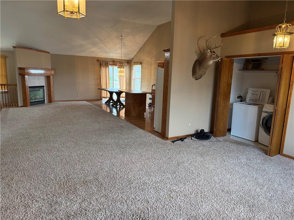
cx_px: 147
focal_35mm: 24
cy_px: 110
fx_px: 204
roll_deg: -2.0
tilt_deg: -9.4
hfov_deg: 71.6
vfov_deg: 56.8
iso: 200
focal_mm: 6.76
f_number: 1.78
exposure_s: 1/130
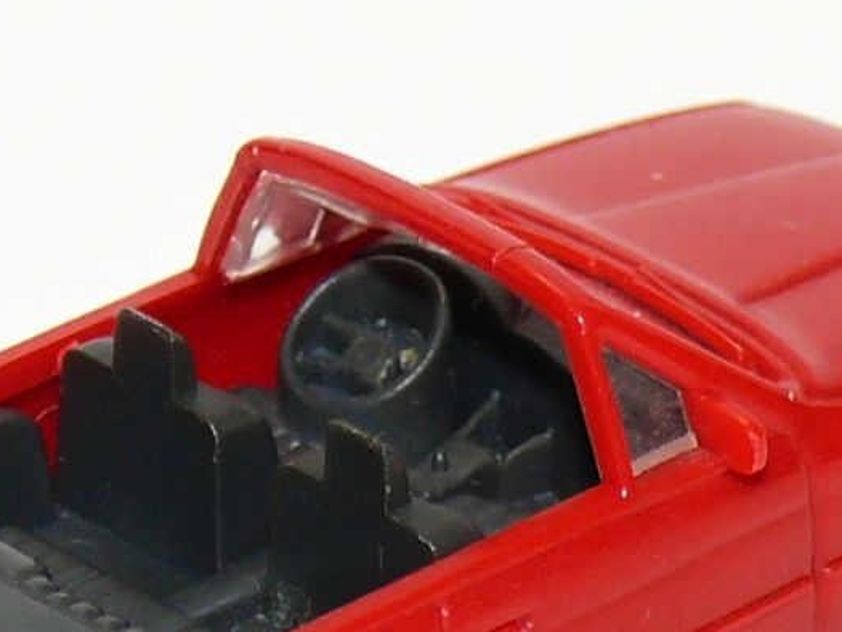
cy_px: 555
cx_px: 393
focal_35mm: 439
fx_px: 10681
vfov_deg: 3.4
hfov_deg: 4.5
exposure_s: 1/30
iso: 100
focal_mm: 17.1
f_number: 4
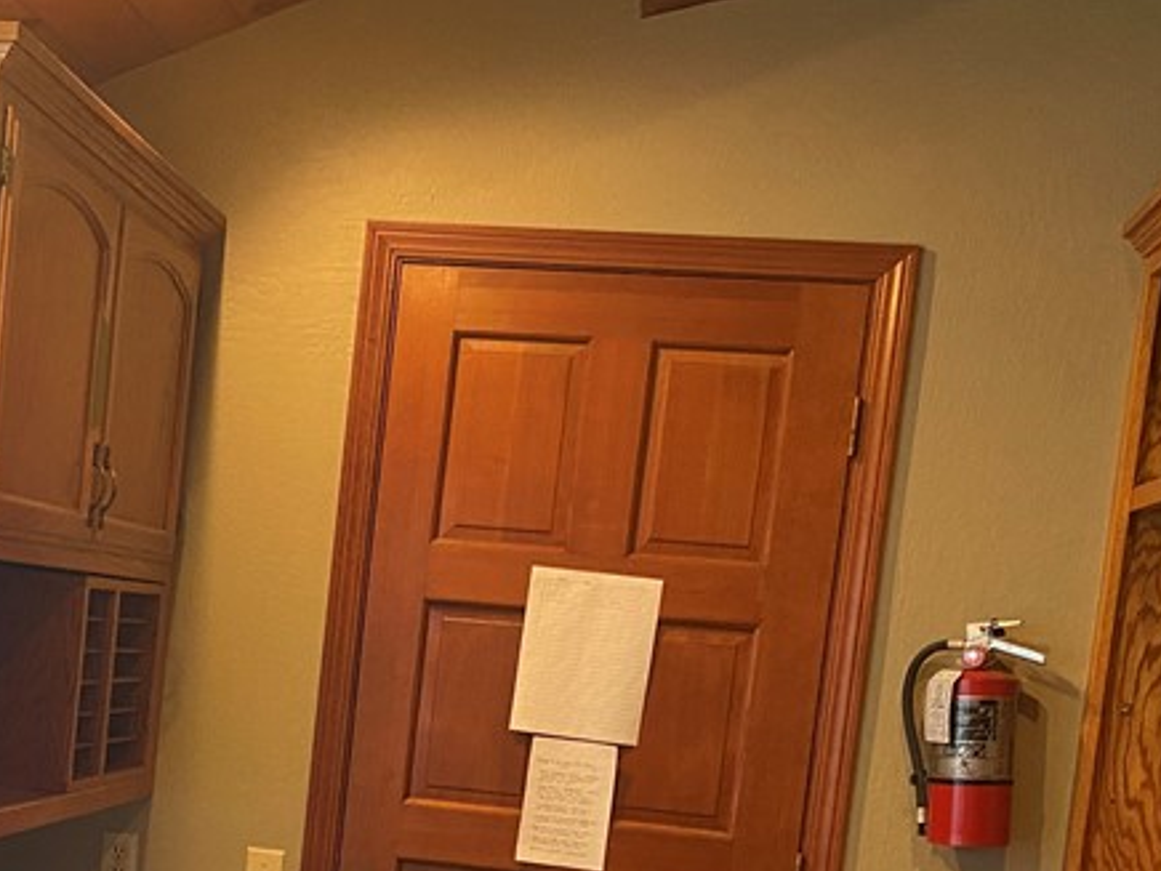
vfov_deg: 23.2
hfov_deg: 30.7
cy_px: 828
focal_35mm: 61
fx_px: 2046
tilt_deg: -5.9
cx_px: 194
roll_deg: -5.3
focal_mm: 4.25
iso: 160
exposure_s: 1/60
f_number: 1.8
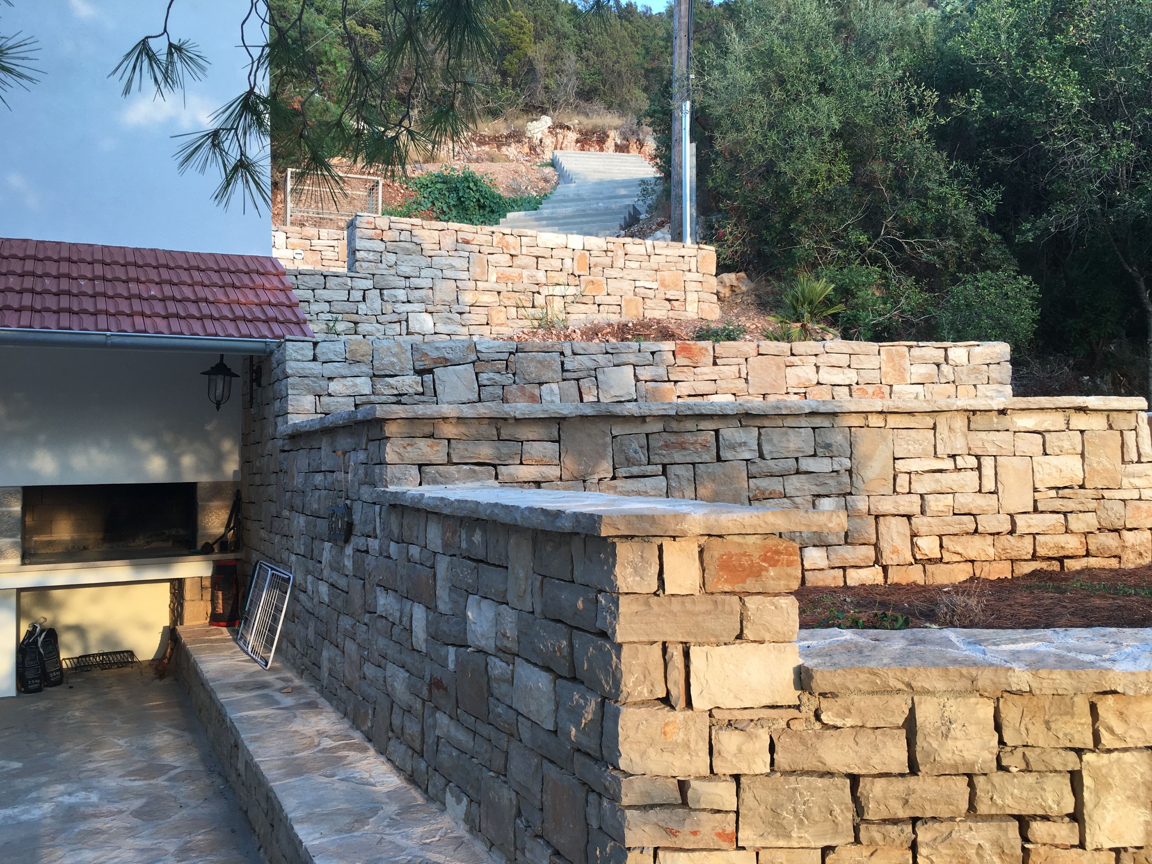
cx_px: 576
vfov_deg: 48.2
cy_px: 432
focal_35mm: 29
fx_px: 965
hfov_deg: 61.7
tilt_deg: +2.2
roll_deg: +0.6
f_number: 2.2
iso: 25
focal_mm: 4.15
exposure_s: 1/117
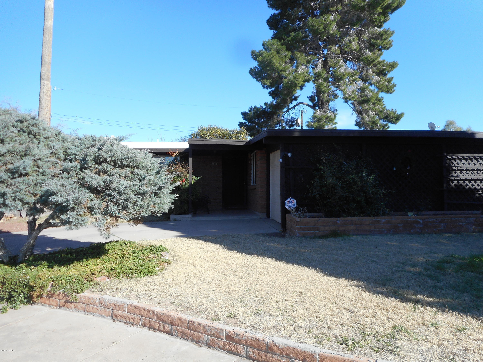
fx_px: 349
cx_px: 242
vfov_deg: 54.9
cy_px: 181
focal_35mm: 25
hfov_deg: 69.4
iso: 80
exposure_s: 1/400
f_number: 3.7
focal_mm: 4.5
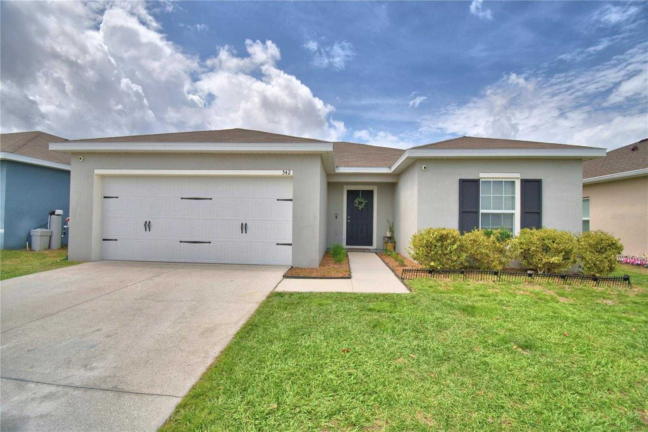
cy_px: 216
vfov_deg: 77.3
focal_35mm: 15
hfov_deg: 100.4
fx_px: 270
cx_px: 324
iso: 100
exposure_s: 1/1600
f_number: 4.5
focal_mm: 10
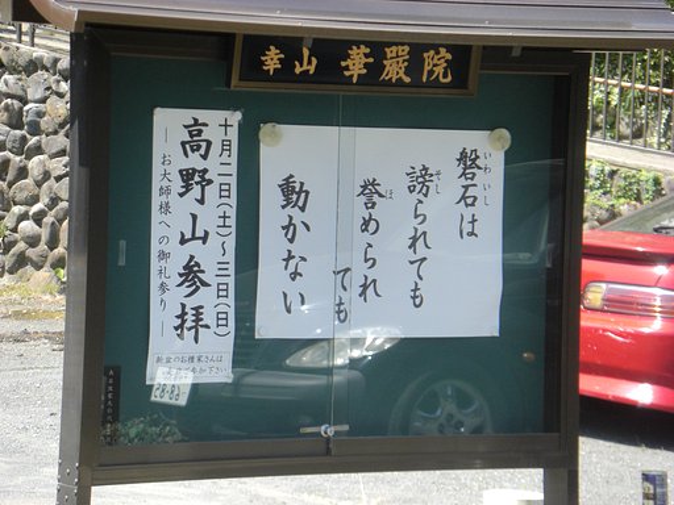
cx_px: 337
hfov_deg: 13.0
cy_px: 252
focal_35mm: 152
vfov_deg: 9.8
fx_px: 2960
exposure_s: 1/250
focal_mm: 25.2
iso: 100
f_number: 4.4
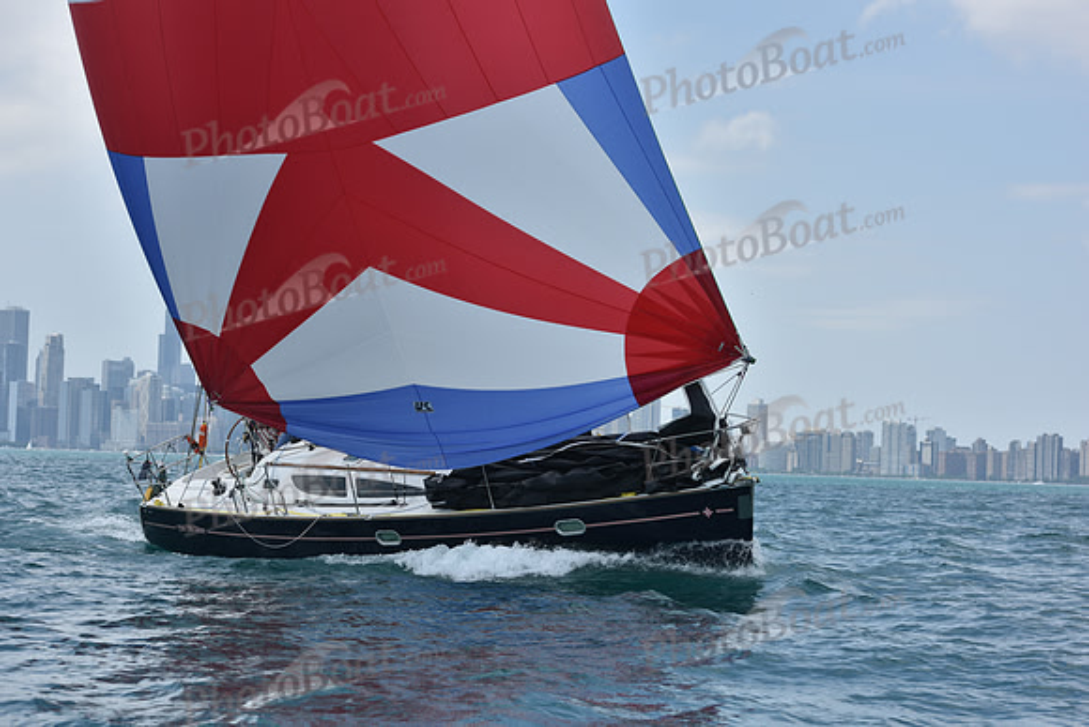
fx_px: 2723
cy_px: 364
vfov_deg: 15.2
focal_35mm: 90
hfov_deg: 22.6
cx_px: 544
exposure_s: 1/1250
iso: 250
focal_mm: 90
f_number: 8
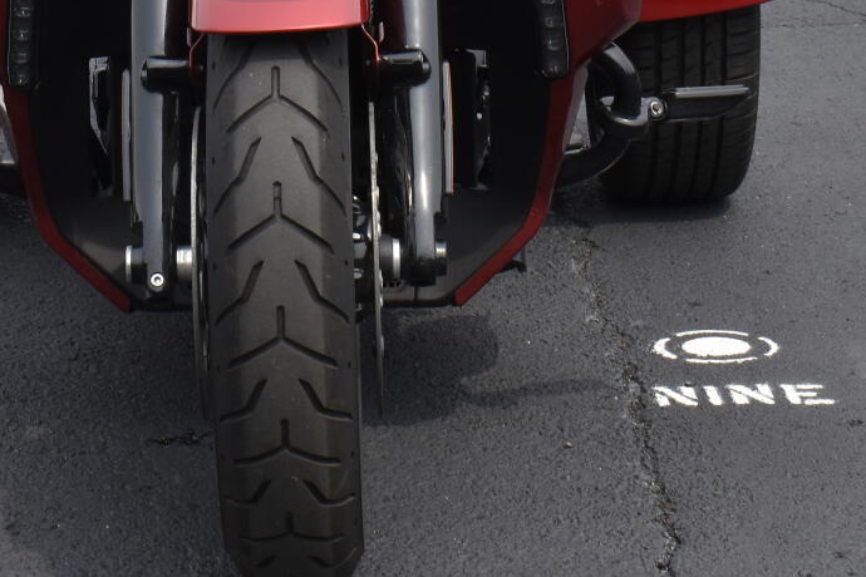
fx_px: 2825
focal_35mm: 117
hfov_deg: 17.3
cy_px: -171
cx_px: 161
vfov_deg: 11.4
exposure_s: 1/500
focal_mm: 27
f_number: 11
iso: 400
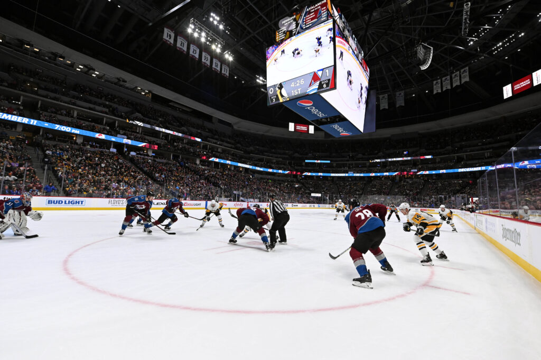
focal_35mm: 16
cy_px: 180
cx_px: 270
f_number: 4
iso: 2500
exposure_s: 1/1600
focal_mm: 16
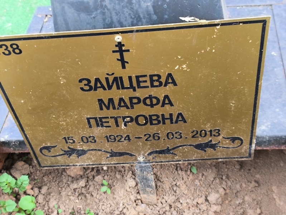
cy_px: 108
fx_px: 413
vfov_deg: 29.1
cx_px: 143
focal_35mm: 50
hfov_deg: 38.2
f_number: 1.7
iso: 125
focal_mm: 4.71
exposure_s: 1/50
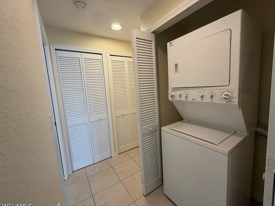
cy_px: 101
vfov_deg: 81.7
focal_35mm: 15
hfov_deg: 98.1
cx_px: 144
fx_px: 119
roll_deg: +3.7
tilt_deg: -6.1
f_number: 2.2
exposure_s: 1/120
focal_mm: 2.22
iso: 320
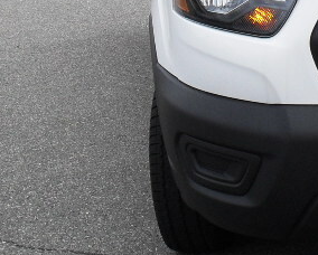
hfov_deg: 15.0
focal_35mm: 123
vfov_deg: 12.3
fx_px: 1159
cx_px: 393
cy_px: -44
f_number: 8.4
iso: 100
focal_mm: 6.3
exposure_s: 1/125
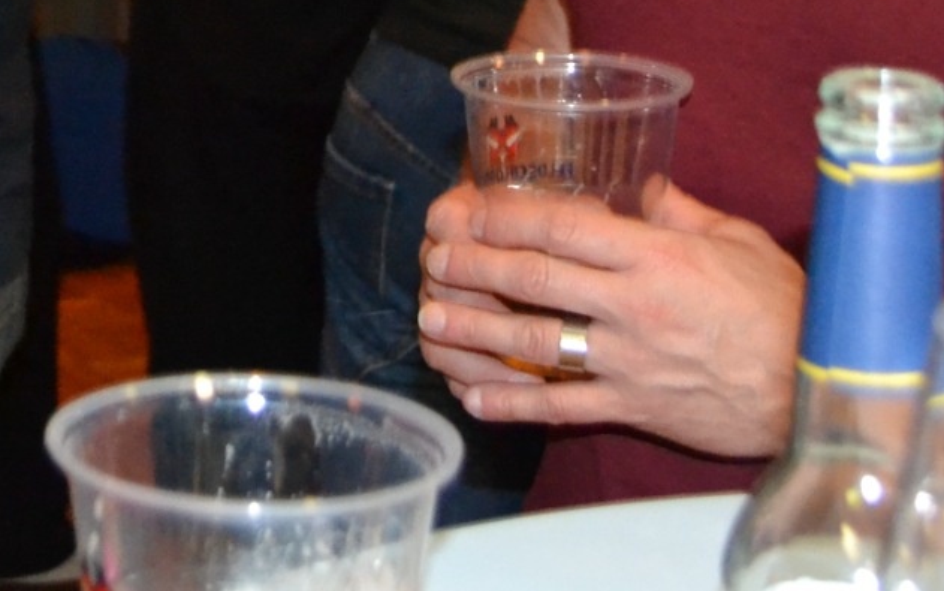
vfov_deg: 10.6
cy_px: -351
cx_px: 156
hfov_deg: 17.3
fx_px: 3063
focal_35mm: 119
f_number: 4
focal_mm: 24
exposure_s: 1/60
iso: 3200
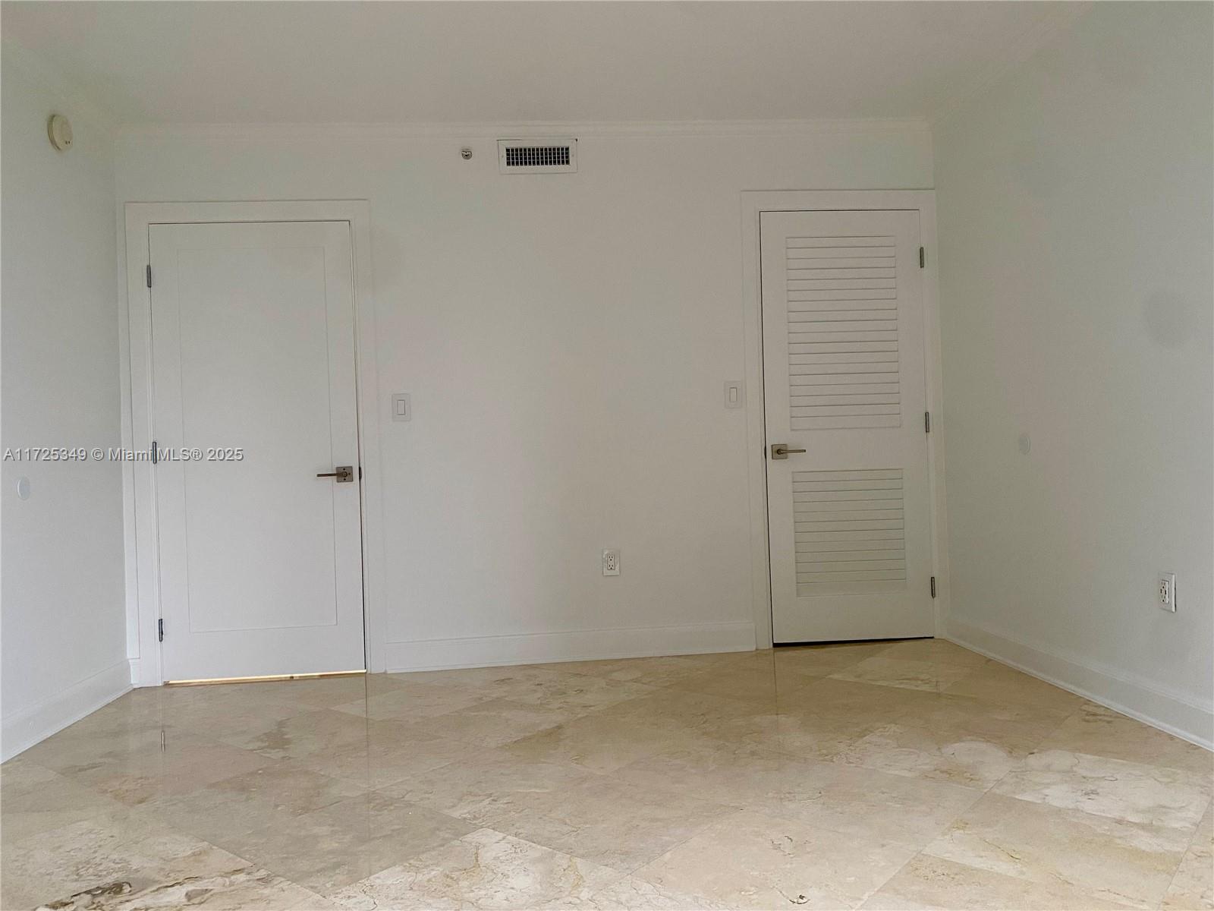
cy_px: 456
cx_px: 607
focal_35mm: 26
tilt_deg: +0.9
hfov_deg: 67.3
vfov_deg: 53.1
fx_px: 912
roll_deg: +0.9
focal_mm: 4.25
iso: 125
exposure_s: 1/60
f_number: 1.8
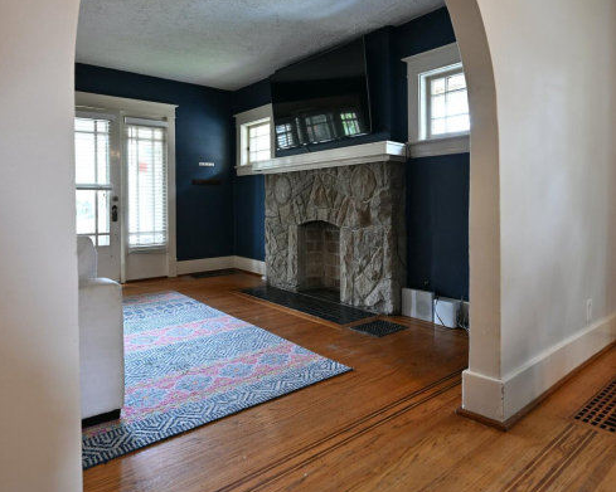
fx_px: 419
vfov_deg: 60.5
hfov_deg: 72.6
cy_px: 203
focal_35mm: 23
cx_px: 302
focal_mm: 16
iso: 450
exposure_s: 1/10
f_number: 5.6
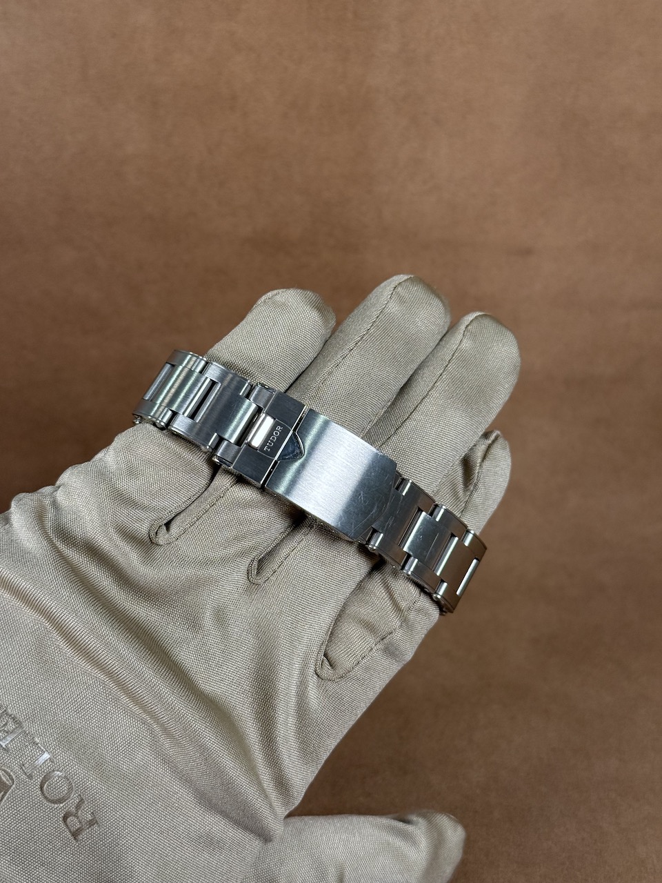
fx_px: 1224
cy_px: 442
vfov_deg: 39.7
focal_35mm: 48
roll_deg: +1.7
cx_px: 331
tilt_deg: -26.4
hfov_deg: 30.3
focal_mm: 6.76
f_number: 1.78
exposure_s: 1/232
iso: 160
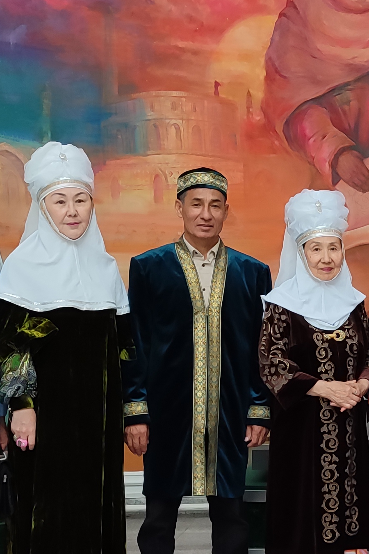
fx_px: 1184
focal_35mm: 77
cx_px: 463
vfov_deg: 26.1
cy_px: 378
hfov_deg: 16.8
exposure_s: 1/50
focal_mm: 5.95
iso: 171
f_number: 1.89
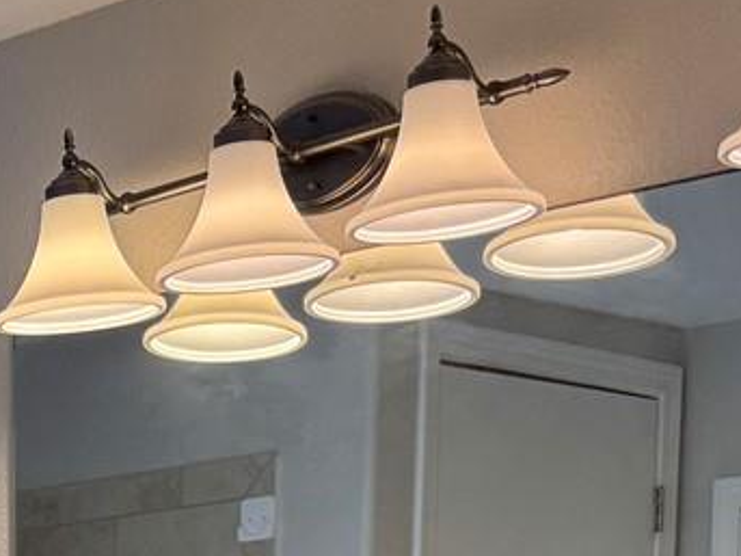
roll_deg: +0.6
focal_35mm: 112
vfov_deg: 11.7
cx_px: -149
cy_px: 1164
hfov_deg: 16.8
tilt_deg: -8.0
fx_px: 2397
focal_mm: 6.76
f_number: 1.78
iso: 100
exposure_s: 1/120
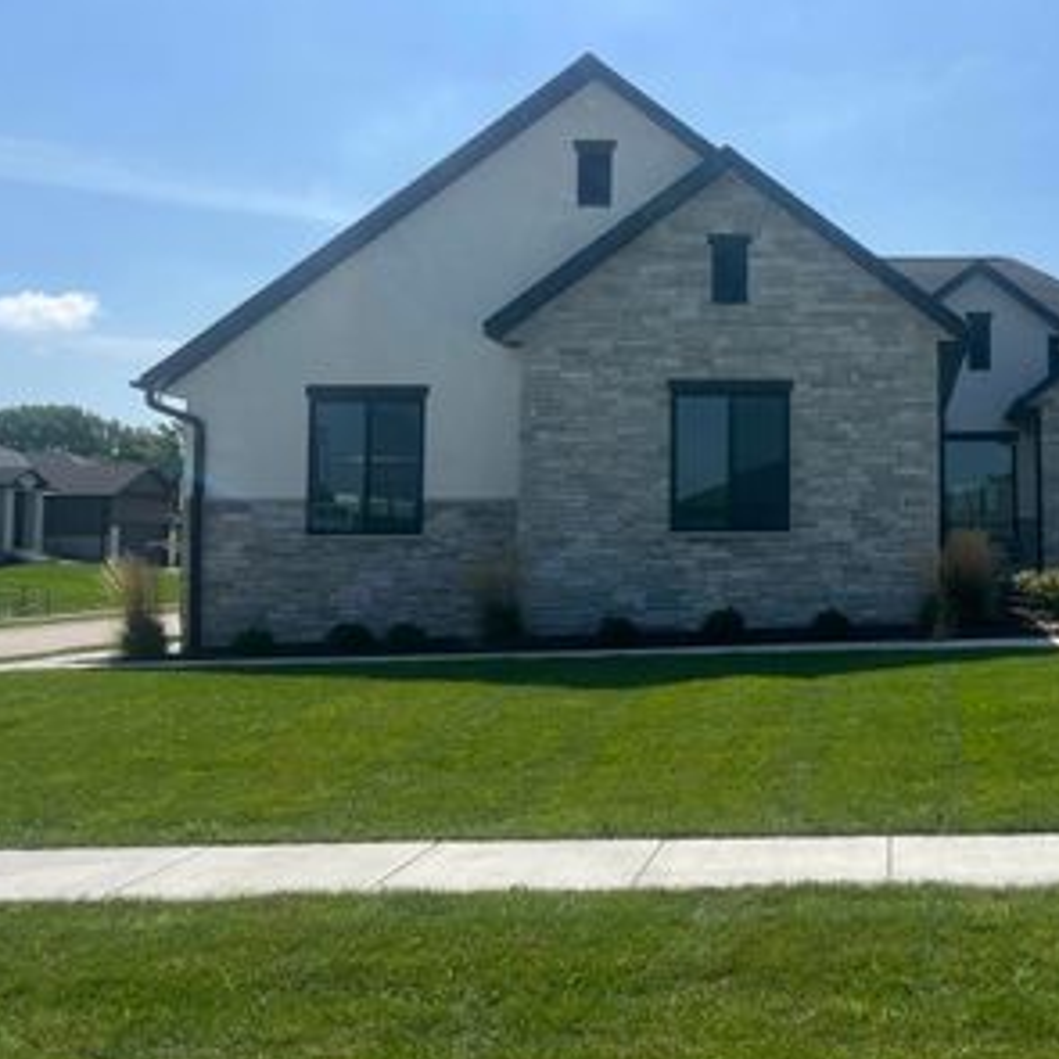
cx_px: 883
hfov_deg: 40.6
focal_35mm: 39
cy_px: 458
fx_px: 1350
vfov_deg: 42.7
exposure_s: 1/6993
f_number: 1.5
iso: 50
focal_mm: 5.7
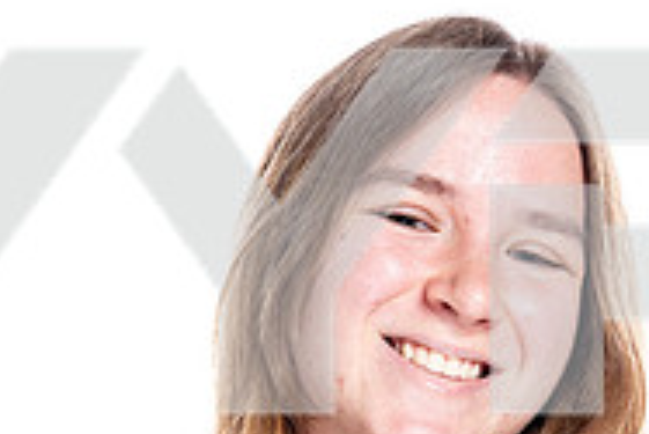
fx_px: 3193
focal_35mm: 177
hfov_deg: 11.6
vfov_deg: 7.6
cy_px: 654
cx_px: 434
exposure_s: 1/250
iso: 400
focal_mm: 57
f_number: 5
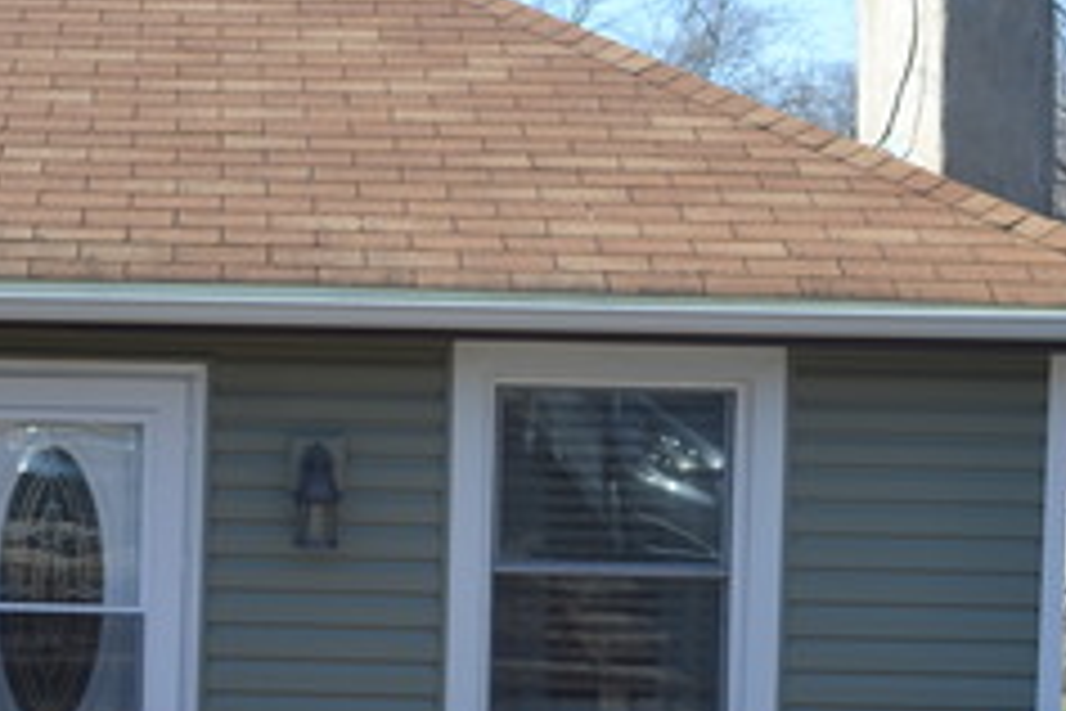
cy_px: 407
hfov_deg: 22.3
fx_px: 2635
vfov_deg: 15.4
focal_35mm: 89
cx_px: 99
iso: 100
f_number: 7.1
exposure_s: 1/200
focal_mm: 22
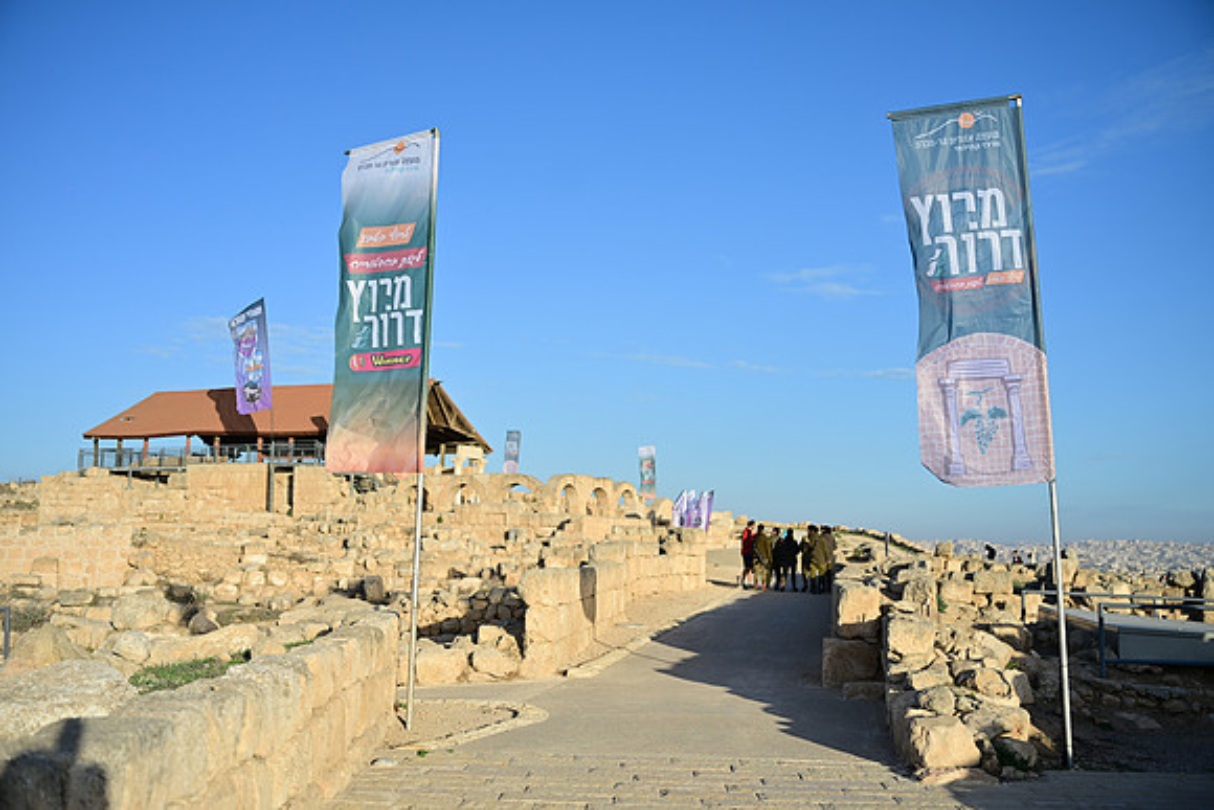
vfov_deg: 32.6
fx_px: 1383
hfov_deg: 47.4
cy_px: 405
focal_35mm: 41
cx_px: 607
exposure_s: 1/2500
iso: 100
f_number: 2.5
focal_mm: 41
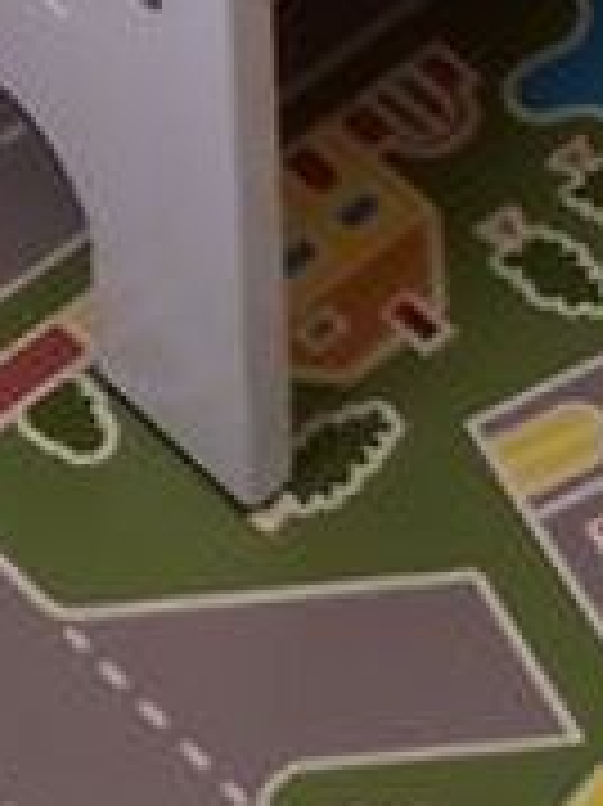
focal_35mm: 201
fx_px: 4674
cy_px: -1619
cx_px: 1116
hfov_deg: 7.2
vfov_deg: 8.3
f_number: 1.8
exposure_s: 1/33.3
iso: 160
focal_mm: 4
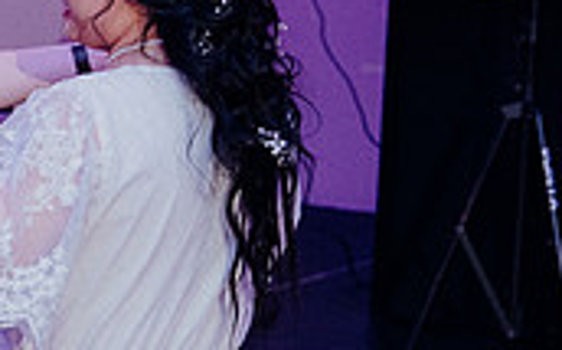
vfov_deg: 8.8
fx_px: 2264
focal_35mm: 148
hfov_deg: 13.5
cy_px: 119
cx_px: -239
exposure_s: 1/160
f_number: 3.5
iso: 3200
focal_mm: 43
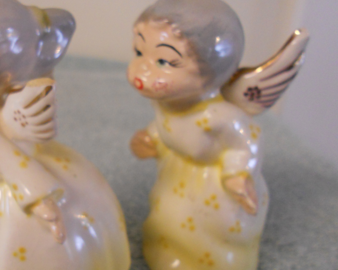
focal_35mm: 49
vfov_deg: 30.8
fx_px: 490
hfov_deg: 37.1
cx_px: 84
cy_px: 141
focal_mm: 5.8
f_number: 3.5
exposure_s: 1/30
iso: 400
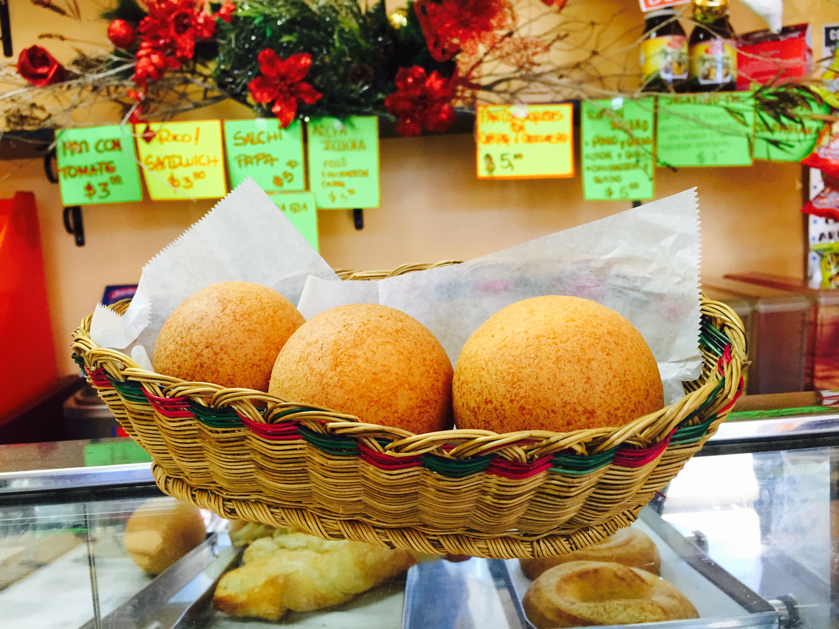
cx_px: 420
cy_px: 314
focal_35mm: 29
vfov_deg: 48.2
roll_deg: +2.8
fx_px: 703
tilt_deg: -6.8
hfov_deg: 61.7
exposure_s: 1/30
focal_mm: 4.15
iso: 50
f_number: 2.2
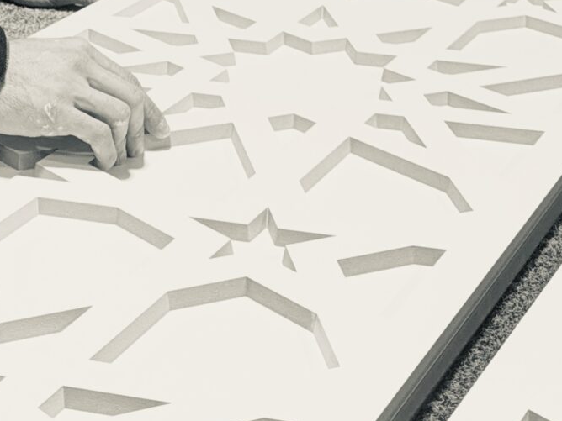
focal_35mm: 92
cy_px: -361
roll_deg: +0.5
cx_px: 41
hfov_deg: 20.8
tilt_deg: -5.0
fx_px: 1494
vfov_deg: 14.1
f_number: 1.78
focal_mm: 6.76
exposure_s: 1/100
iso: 80
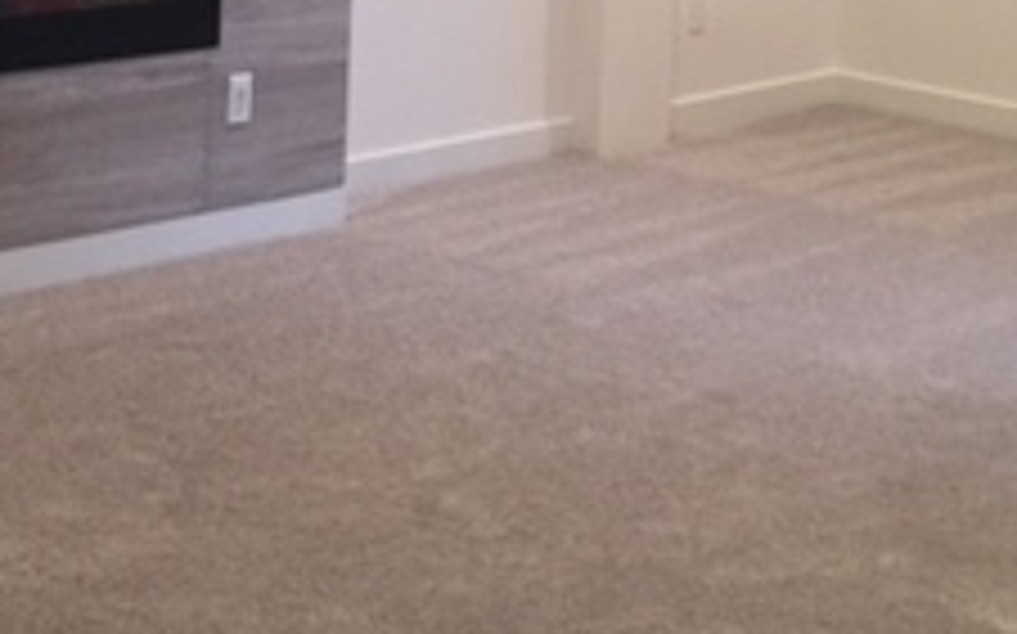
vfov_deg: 14.5
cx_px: 297
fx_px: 2410
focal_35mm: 87
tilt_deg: -6.1
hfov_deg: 23.7
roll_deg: -1.8
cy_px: -139
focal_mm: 4.15
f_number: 2.2
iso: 100
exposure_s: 1/15
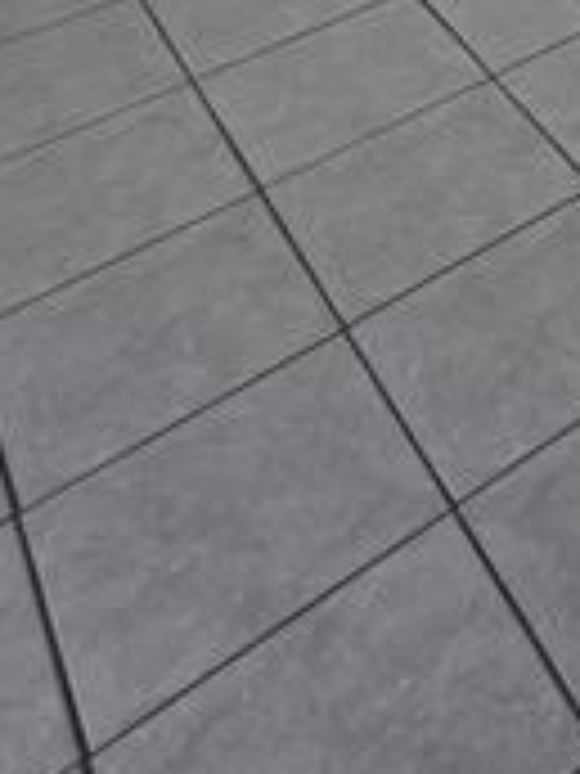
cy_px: -616
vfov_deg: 21.6
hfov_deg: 18.8
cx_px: 1070
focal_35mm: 58
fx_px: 1296
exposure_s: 1/60
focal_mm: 2.2
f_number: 2.2
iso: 50
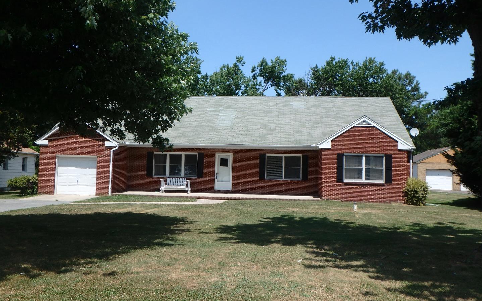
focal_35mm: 33
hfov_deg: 58.1
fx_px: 433
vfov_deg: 38.3
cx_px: 241
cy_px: 146
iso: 125
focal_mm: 5.6
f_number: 4.7
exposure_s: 1/640
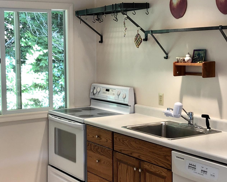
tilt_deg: -5.7
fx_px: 437
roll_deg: +1.3
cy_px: 94
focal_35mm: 65
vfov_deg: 23.5
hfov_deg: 29.0
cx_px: 83
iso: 20
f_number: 1.8
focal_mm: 3.99
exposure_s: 1/30
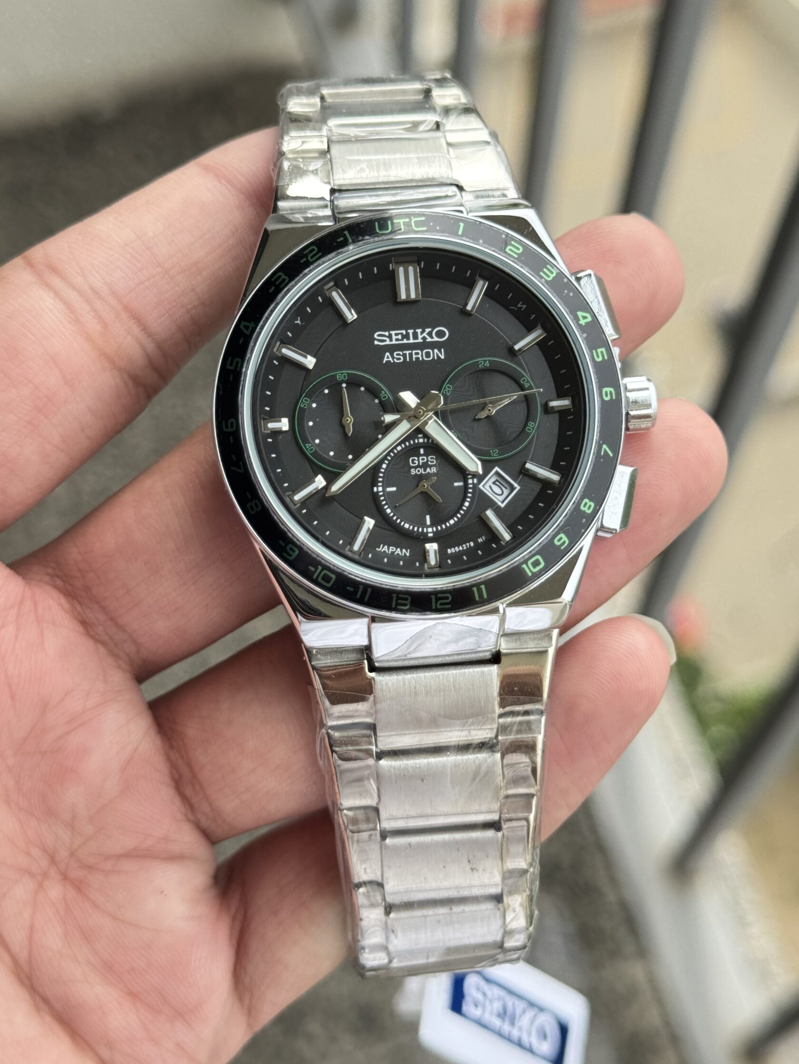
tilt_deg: -64.7
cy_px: 501
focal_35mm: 55
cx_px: 419
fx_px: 1692
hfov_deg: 26.6
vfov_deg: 34.9
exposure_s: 1/952
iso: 64
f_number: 1.78
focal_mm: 6.76
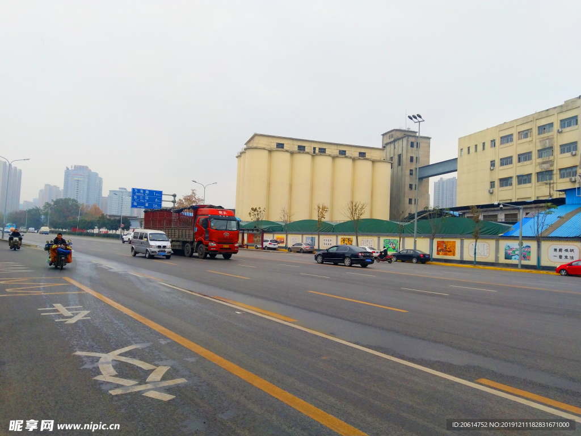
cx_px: 290
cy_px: 218
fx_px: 420
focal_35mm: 25
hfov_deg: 69.4
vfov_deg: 54.9
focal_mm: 4.28
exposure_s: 1/576
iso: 100
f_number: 1.75
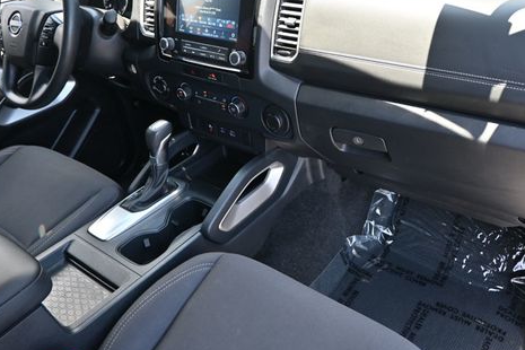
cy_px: 151
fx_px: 481
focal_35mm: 33
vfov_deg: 39.9
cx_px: 274
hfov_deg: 57.2
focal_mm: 16
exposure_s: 1/125
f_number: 3.5
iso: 400
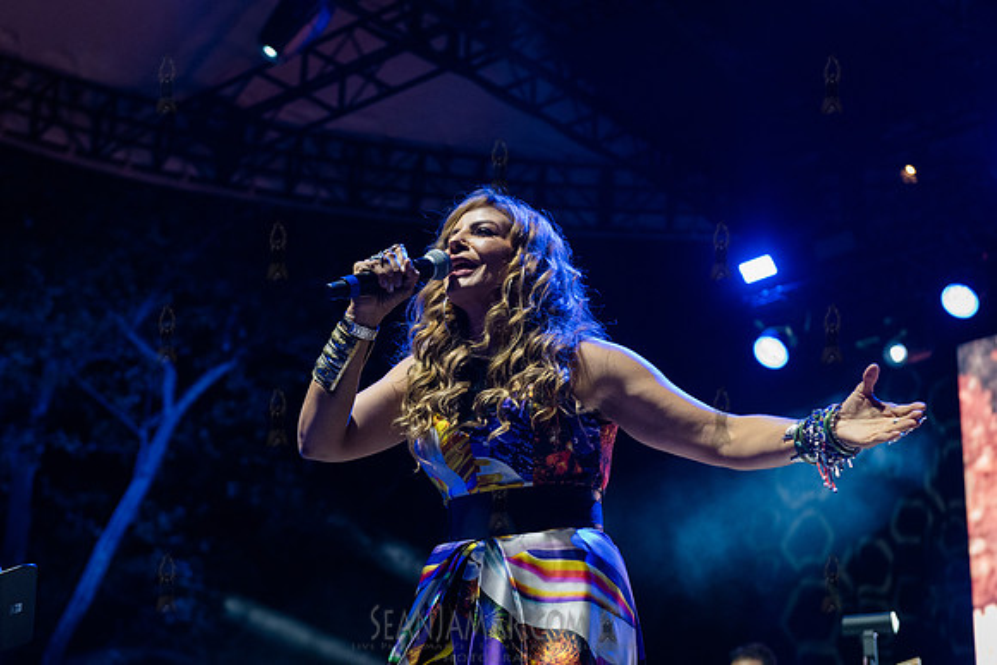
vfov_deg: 19.0
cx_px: 483
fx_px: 1991
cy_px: 362
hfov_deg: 28.1
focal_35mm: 72
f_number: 4
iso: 4000
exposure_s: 1/400
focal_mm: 66
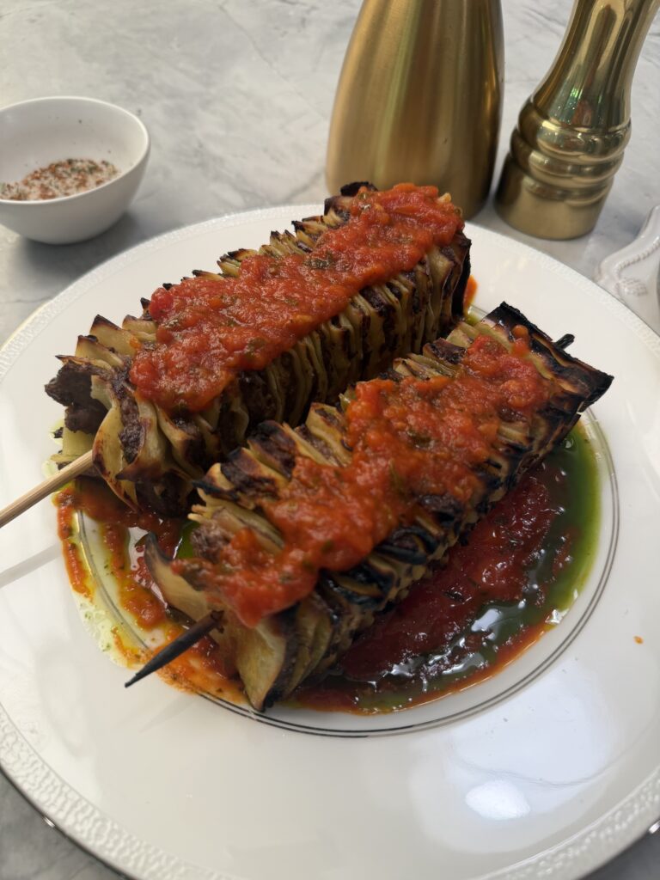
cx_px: 330
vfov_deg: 71.6
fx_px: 610
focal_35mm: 24
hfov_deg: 56.8
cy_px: 440
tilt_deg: -55.4
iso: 80
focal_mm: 6.76
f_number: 1.78
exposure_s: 1/120
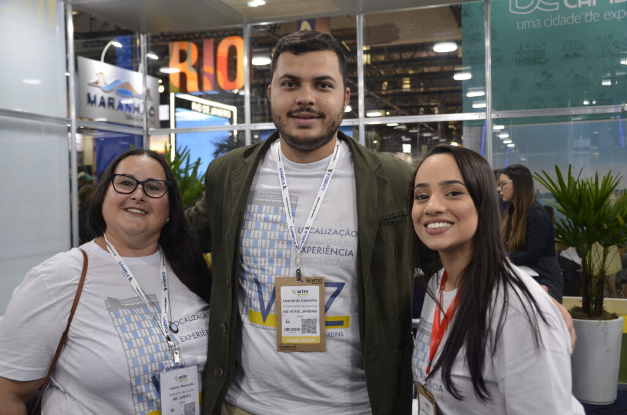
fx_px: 678
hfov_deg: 49.6
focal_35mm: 39
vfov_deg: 34.1
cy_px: 208
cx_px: 314
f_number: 4
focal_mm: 26
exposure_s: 1/60
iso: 400
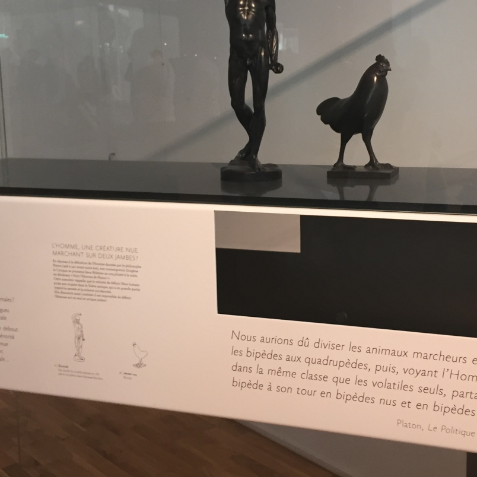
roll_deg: +0.7
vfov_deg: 33.2
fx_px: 795
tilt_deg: -7.4
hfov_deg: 33.3
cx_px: 279
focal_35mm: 51
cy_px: 182
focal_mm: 4.15
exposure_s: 1/33
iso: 125
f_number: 2.2
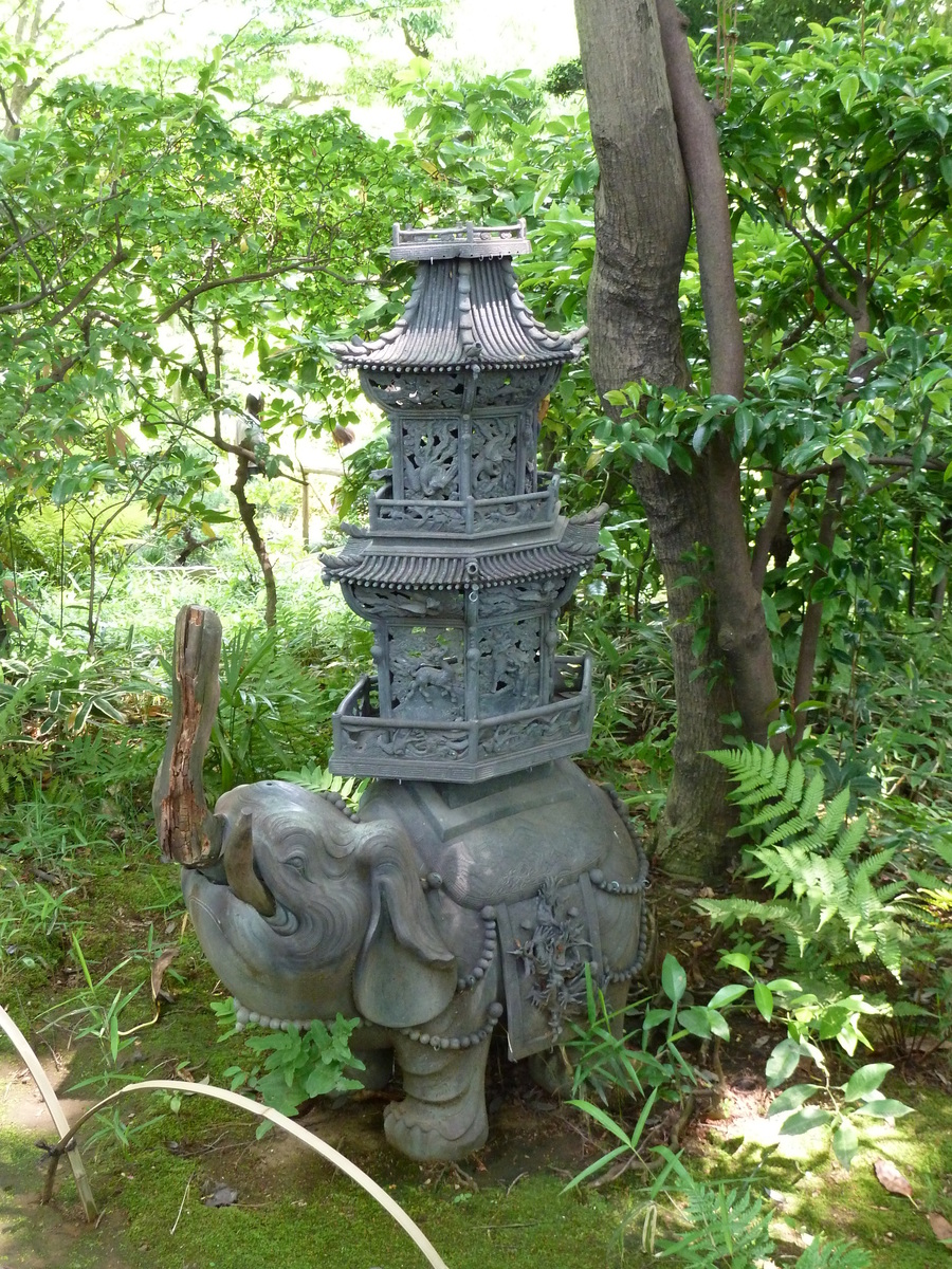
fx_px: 1760
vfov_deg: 39.7
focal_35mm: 48
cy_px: 634
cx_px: 476
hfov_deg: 30.3
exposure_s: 1/30
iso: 400
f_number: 3.8
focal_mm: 7.9
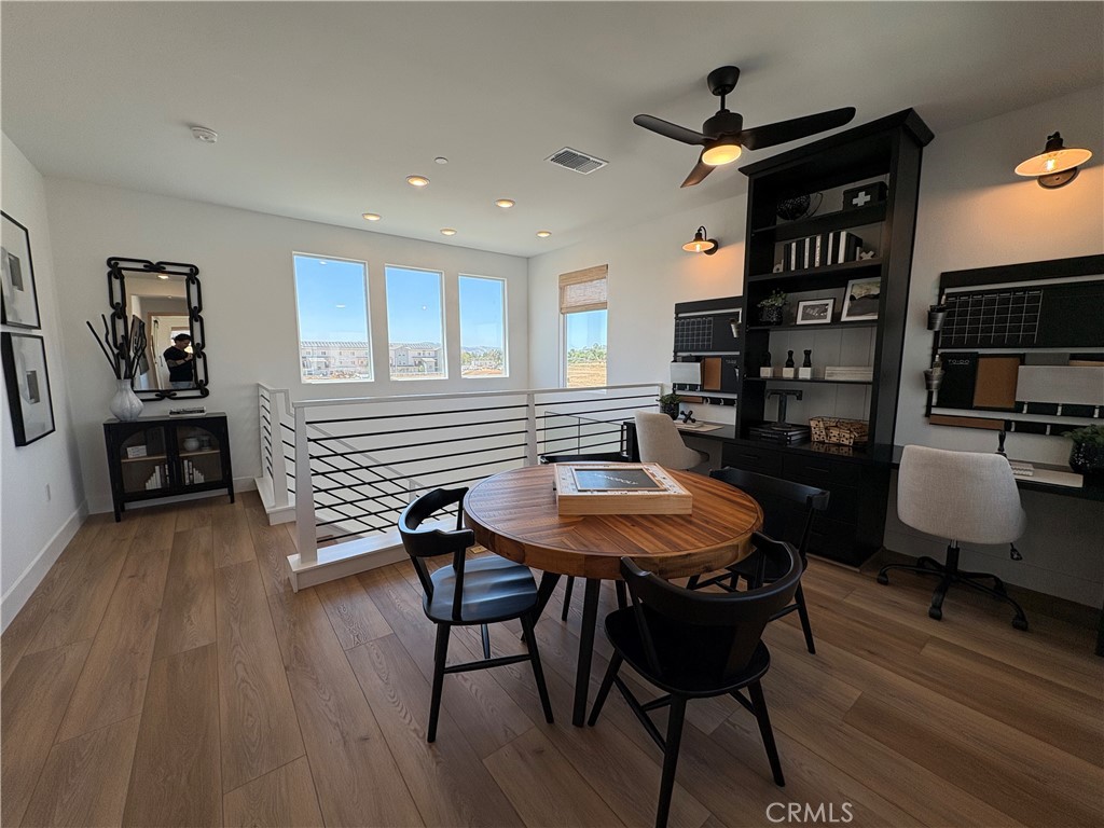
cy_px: 414
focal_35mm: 14
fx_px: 446
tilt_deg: -7.3
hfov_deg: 102.1
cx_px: 552
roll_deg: +0.2
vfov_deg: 85.7
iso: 64
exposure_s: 1/304
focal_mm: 2.22
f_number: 2.2
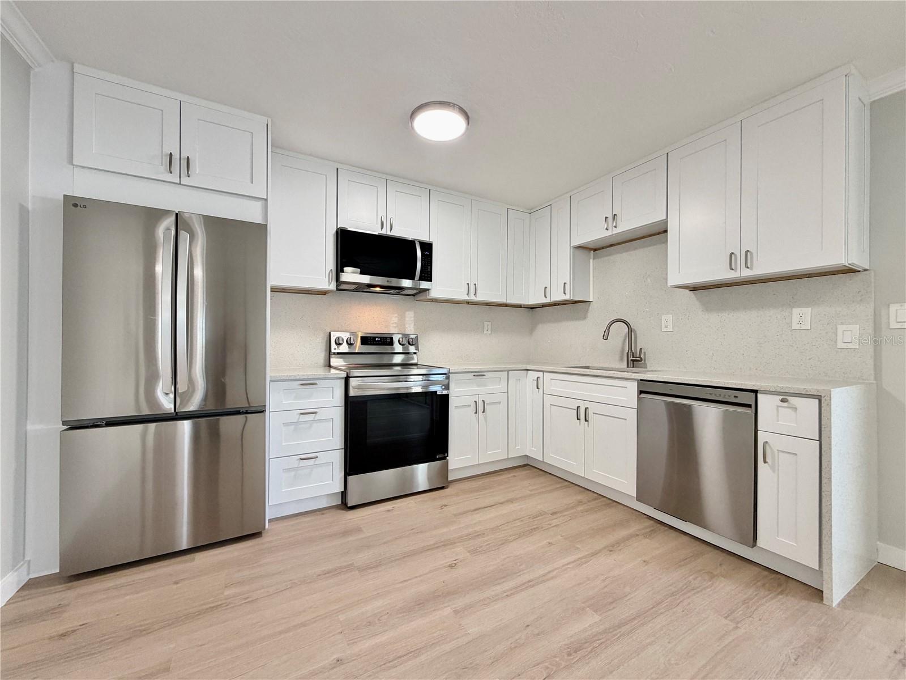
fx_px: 366
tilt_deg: +0.5
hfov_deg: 102.1
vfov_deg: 85.7
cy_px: 340
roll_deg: +0.1
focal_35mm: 14
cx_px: 453
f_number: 2.2
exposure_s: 1/60
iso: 200
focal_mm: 2.22
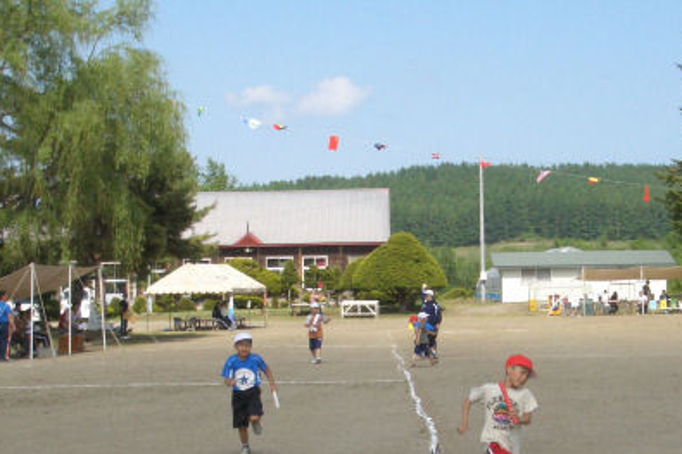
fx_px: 1780
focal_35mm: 94
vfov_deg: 14.5
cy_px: 345
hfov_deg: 21.7
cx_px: 349
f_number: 5.6
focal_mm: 10.2
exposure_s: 1/640
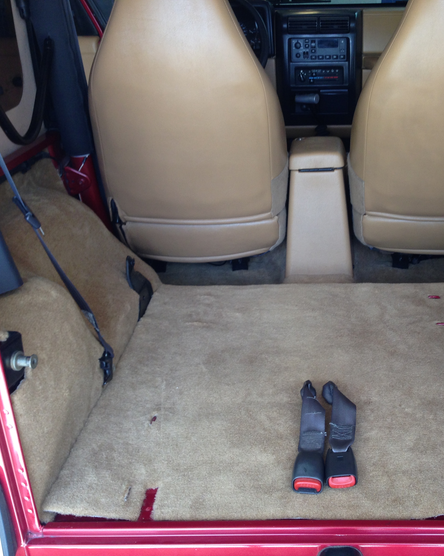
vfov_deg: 42.9
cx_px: 315
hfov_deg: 34.4
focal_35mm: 43
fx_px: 706
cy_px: 278
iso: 64
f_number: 2.4
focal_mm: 4.12
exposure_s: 1/60
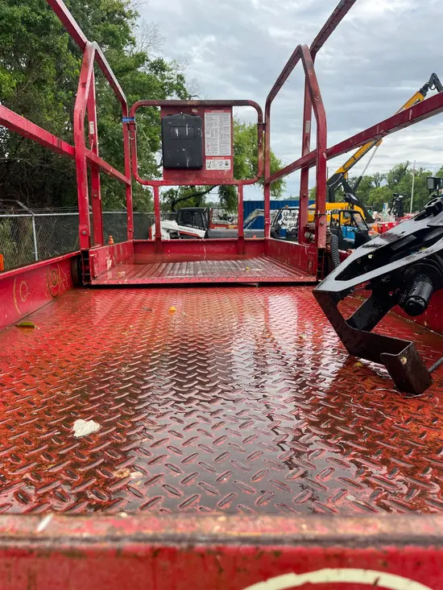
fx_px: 444
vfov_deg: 67.3
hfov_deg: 53.1
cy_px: 295
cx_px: 222
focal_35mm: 26
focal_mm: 4.2
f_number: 1.6
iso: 32
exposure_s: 1/413
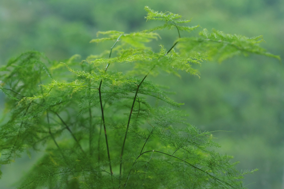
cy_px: 94
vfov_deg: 25.9
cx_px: 142
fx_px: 410
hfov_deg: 38.2
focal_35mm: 52
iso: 1250
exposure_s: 1/100
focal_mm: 35
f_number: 4
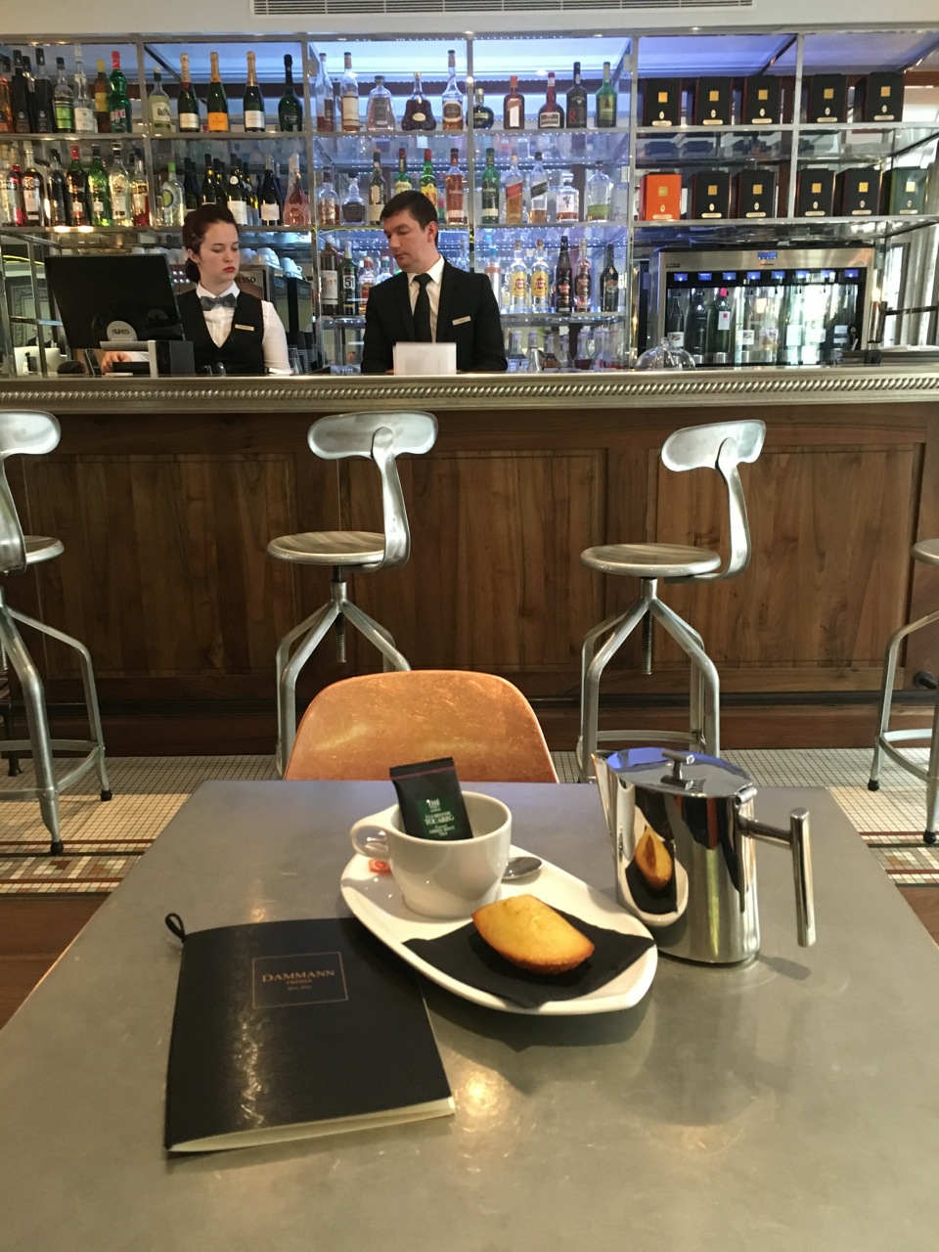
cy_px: 626
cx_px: 470
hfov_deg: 48.2
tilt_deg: -14.0
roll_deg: +0.5
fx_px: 1049
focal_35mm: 29
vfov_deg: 61.7
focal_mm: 4.15
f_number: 2.2
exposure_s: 1/17
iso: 200
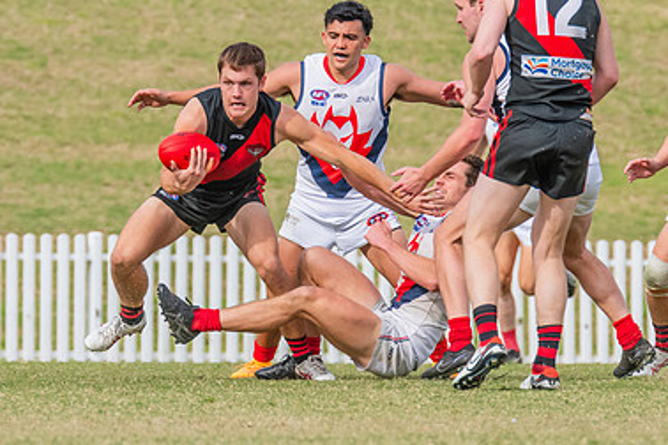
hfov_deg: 2.1
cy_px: 117
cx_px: 236
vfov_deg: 1.4
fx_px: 18072
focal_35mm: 974
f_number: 9
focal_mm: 420
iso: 800
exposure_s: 1/1250
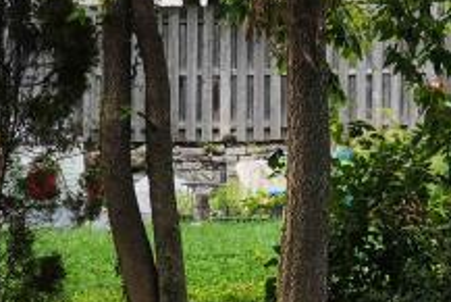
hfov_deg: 12.3
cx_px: 382
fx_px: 2081
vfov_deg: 8.3
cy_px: 217
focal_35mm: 166
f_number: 11
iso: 800
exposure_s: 1/15
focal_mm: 24
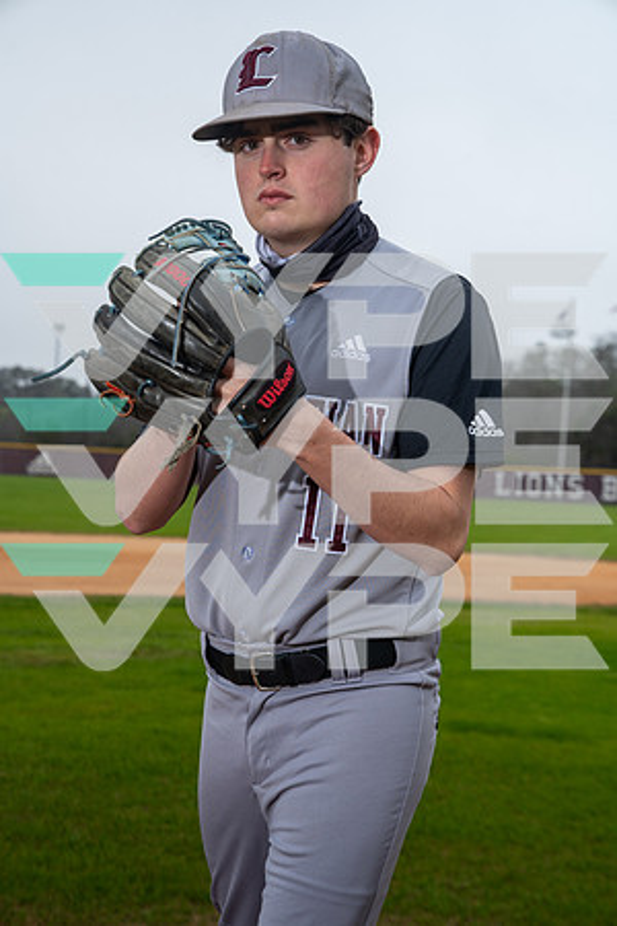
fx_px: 1645
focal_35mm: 64
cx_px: 308
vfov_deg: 31.4
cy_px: 463
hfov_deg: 21.2
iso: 100
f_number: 6.3
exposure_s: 1/125
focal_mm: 64
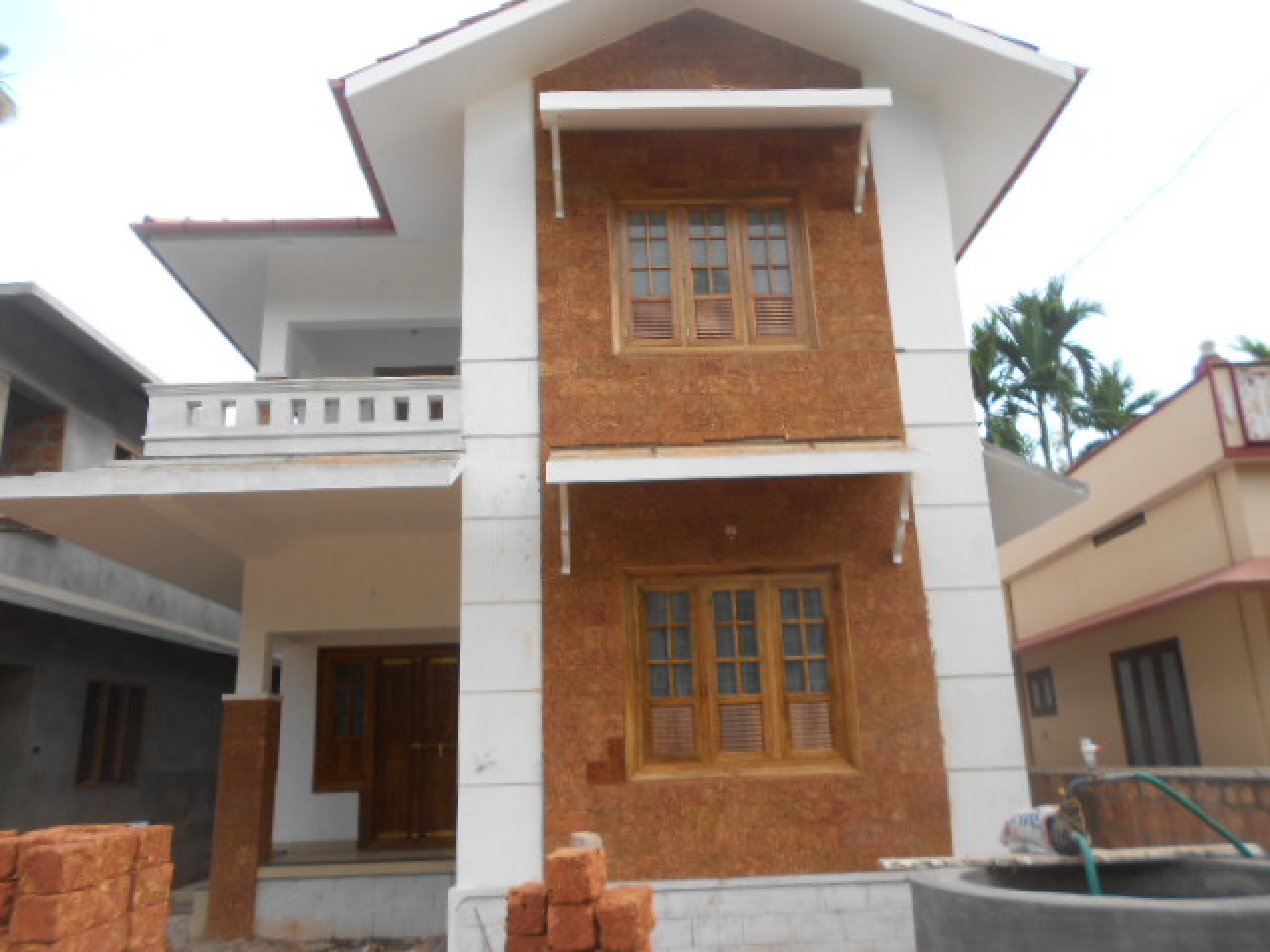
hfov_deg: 67.3
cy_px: 476
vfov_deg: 53.1
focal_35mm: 26
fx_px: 954
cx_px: 635
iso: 80
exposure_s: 1/160
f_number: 3.2
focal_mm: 4.6
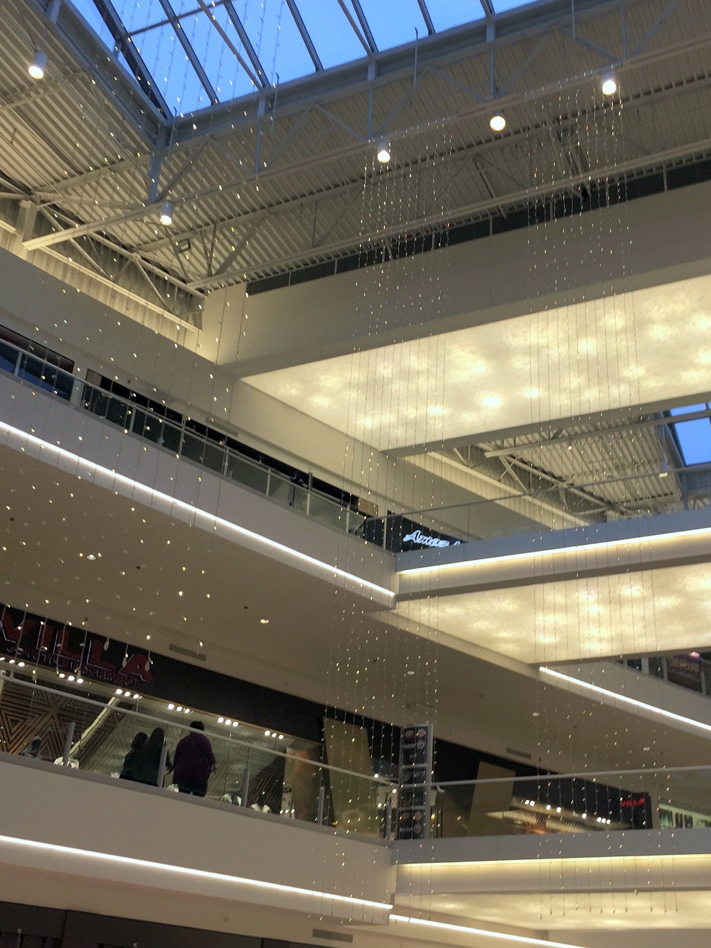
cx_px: 421
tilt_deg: +30.7
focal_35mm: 40
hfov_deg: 35.8
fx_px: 1095
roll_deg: -2.0
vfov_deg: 46.8
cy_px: 505
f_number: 2.2
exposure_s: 1/60
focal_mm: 4.15
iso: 32
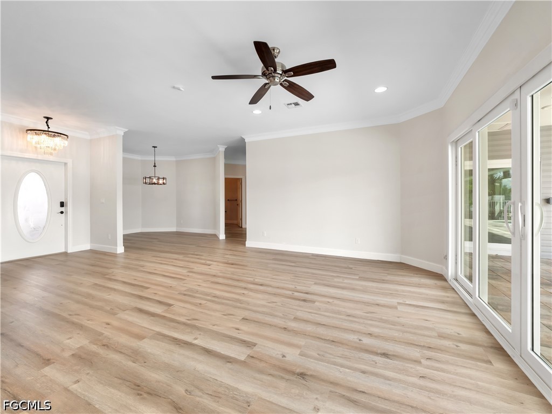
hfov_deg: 102.1
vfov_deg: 85.7
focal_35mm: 14
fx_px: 223
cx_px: 276
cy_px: 207
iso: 200
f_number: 7.1
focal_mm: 7
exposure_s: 1/20
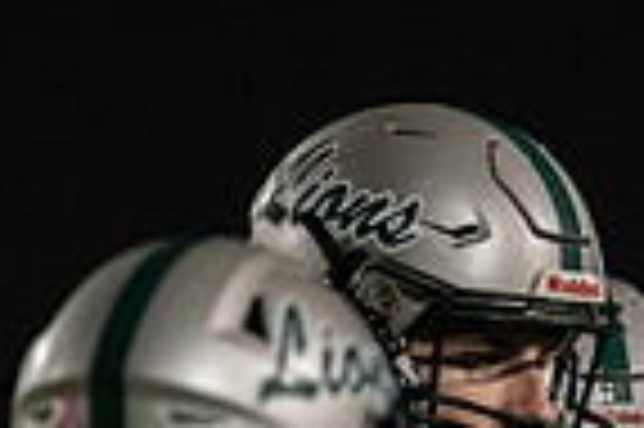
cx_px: 986
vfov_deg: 1.7
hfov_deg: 2.5
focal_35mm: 813
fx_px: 14527
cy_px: 723
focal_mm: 200
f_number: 2.8
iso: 3200
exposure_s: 1/1250
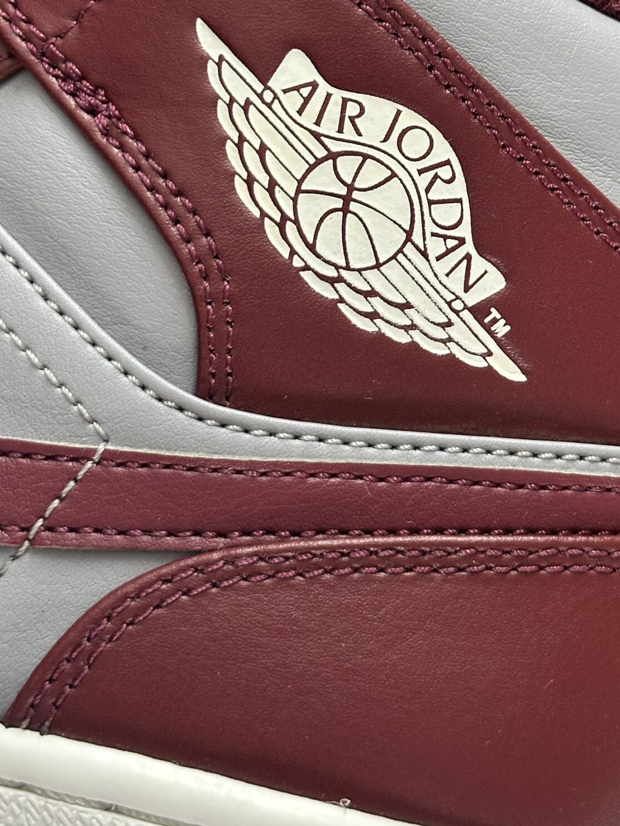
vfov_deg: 23.4
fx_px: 1982
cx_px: 374
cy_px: 244
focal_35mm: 83
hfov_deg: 17.8
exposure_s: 1/34
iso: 250
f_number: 1.78
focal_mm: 6.86
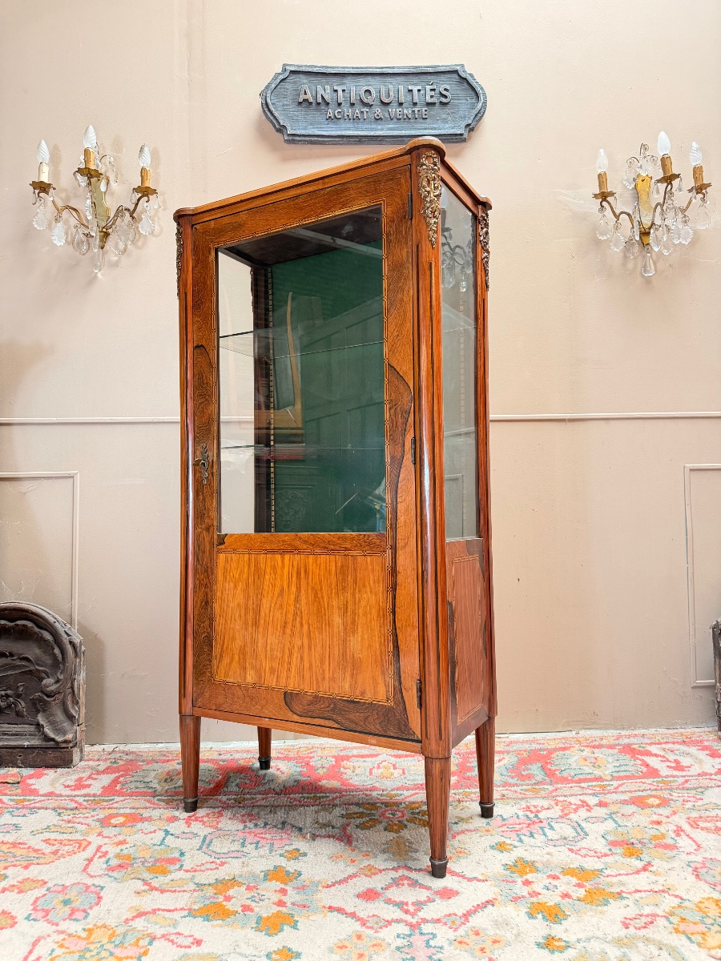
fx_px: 667
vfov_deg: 71.6
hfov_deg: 56.8
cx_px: 360
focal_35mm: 24
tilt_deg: +1.4
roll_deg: +1.7
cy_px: 480
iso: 320
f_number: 1.78
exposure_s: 1/60
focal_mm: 6.76
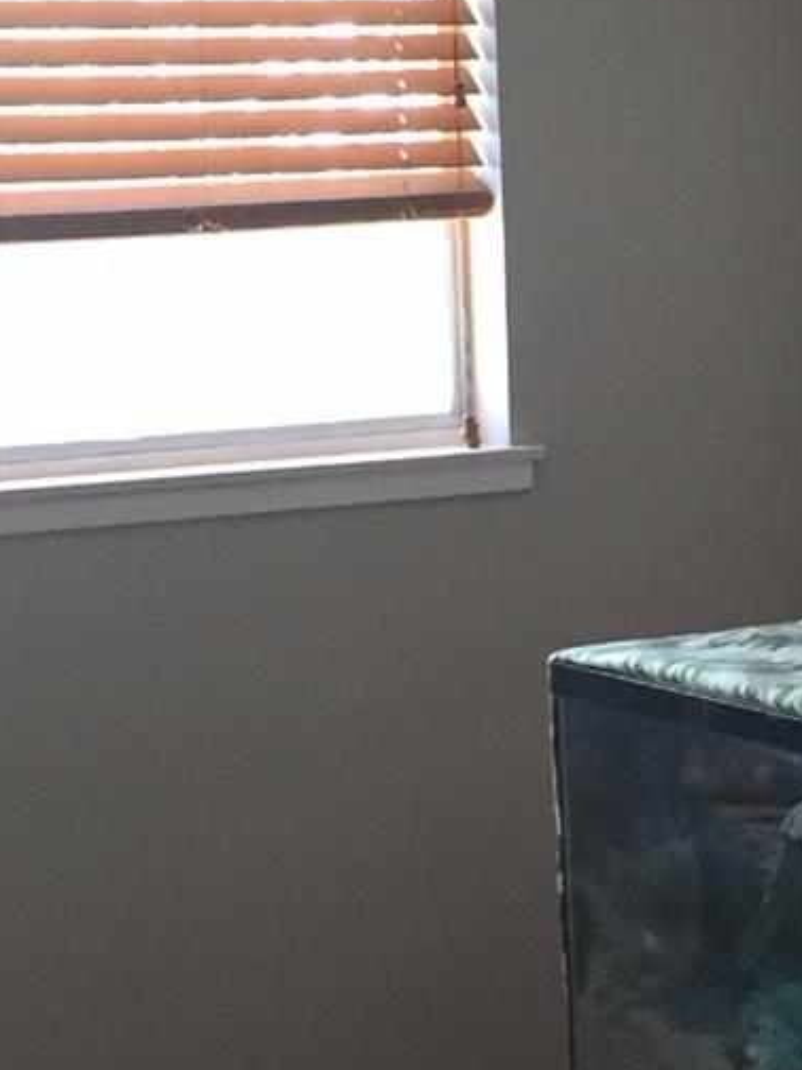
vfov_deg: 17.1
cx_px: 942
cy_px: 359
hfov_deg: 12.6
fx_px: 3552
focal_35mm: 115
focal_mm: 4.15
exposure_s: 1/30
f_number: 2.2
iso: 50
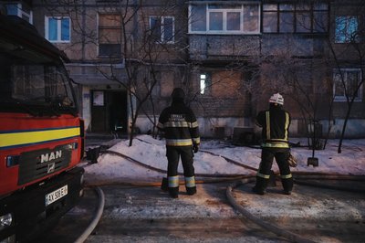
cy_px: 122
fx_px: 294
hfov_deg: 63.7
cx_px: 182
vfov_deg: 44.9
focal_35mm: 29
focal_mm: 29
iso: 6400
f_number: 3.2
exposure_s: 1/160
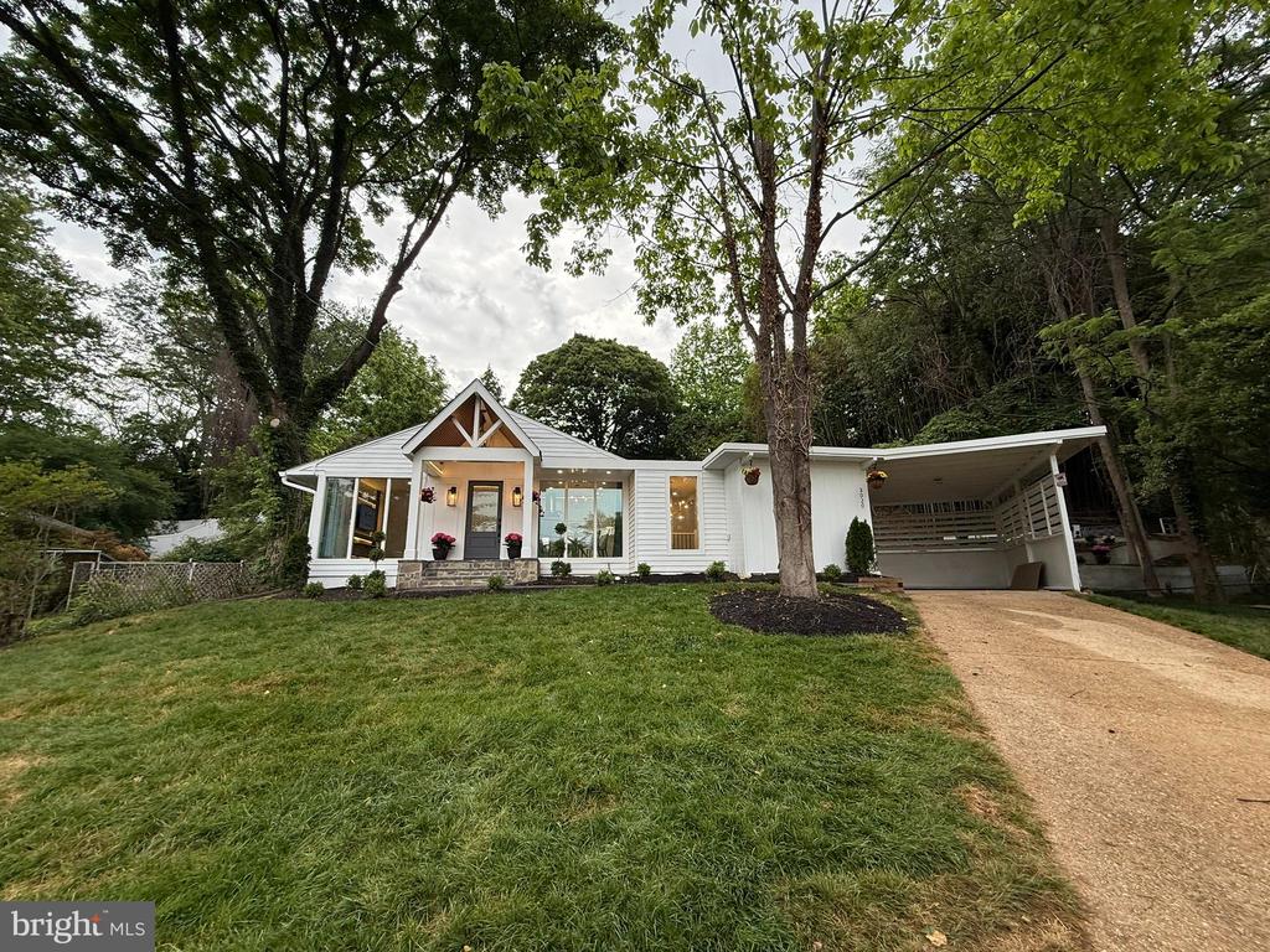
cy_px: 476
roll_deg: +0.8
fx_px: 514
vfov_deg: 85.7
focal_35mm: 14
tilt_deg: +13.0
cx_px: 635
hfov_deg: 102.1
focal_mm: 2.22
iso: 64
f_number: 2.2
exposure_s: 1/188
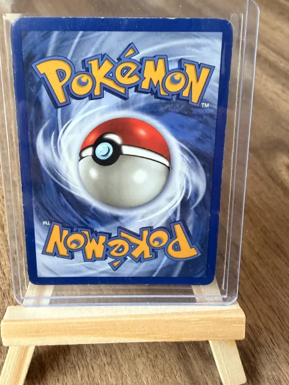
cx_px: 129
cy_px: 150
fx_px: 345
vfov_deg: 57.8
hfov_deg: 45.4
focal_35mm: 31
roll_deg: -1.7
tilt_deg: -40.2
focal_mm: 2.22
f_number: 2.2
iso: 500
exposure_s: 1/60
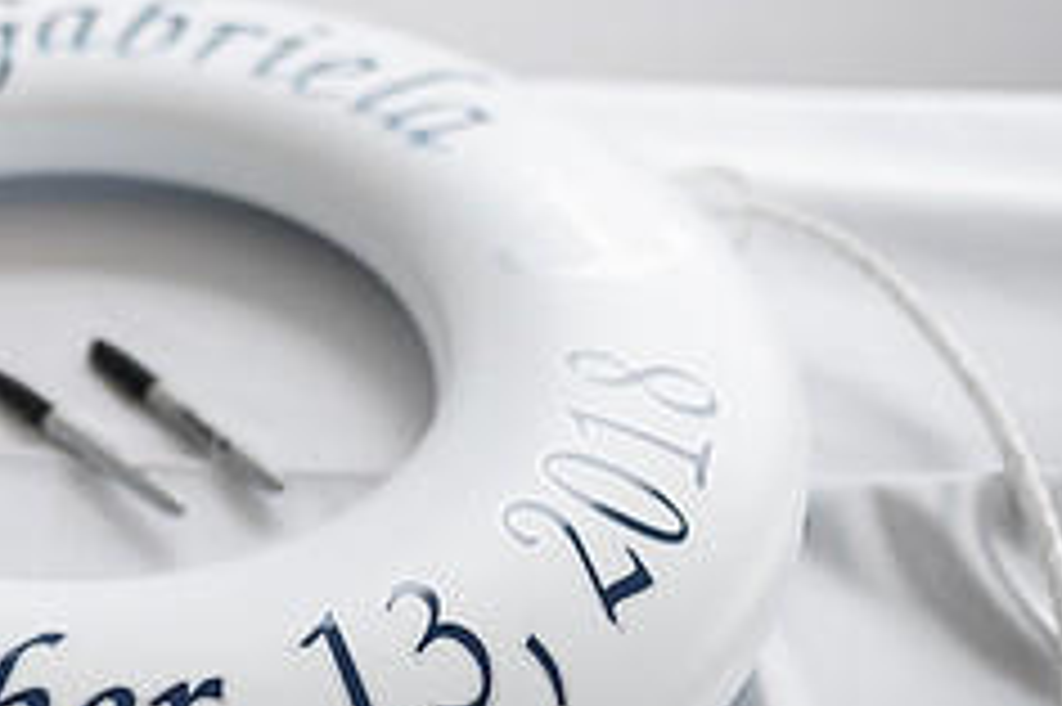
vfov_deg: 22.9
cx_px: 4
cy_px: 461
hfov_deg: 31.4
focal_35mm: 59
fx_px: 1739
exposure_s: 1/3200
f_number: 1.4
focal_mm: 24
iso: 640
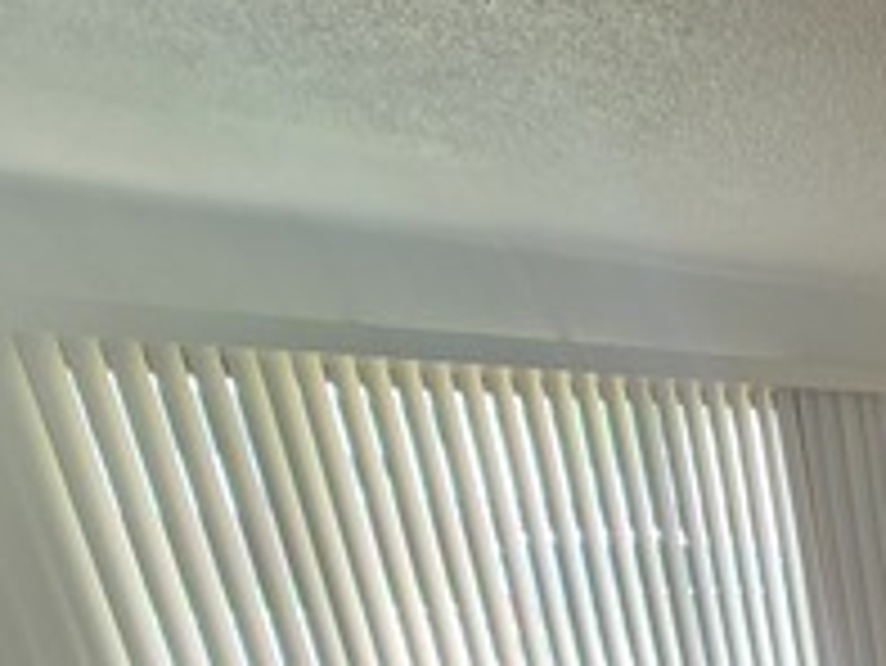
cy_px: 999
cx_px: 1419
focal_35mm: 44
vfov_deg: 25.1
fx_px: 1127
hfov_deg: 26.2
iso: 400
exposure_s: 1/60
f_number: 2.2
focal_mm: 2.2
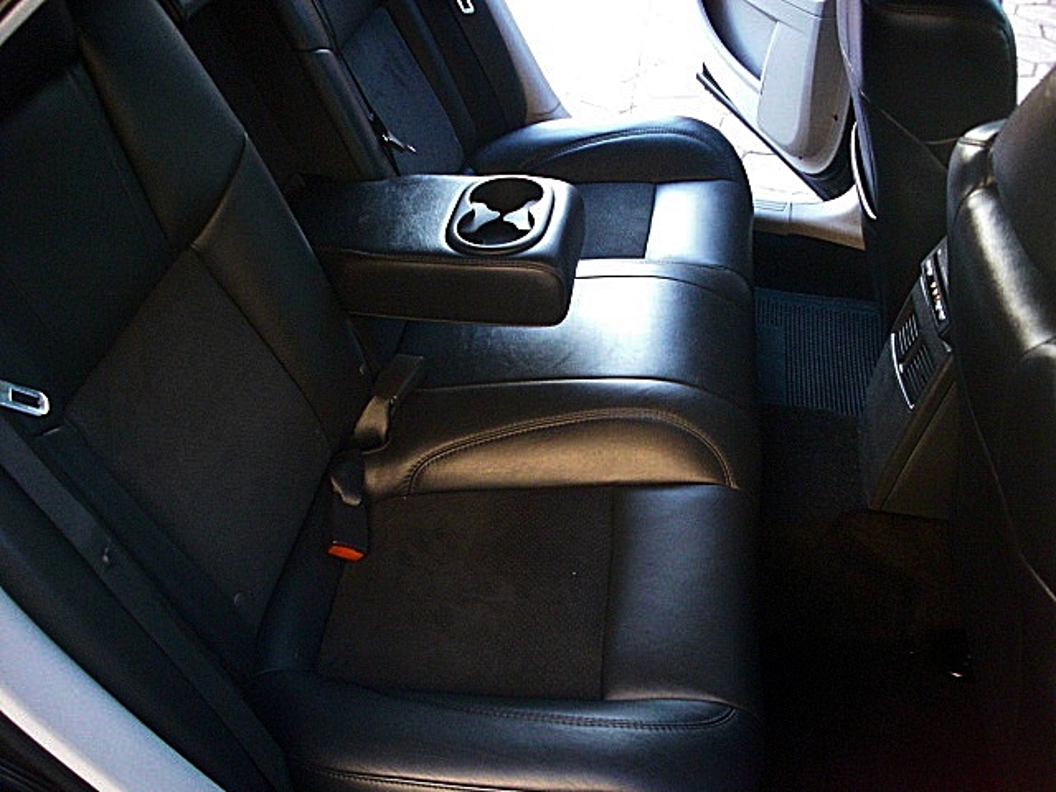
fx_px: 1098
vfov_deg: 39.7
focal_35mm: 36
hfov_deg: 51.4
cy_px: 396
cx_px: 528
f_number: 2.8
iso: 800
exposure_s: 1/100
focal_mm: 6.3
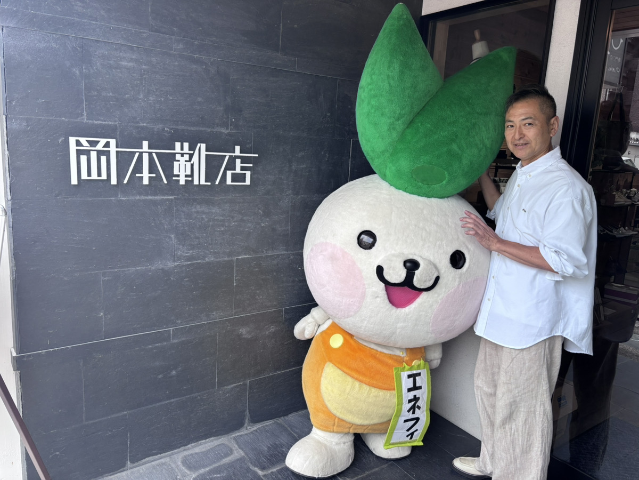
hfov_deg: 67.3
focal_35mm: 26
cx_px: 320
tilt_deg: -11.1
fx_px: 480
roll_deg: -3.7
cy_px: 240
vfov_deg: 53.1
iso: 50
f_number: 1.6
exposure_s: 1/335
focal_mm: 5.96
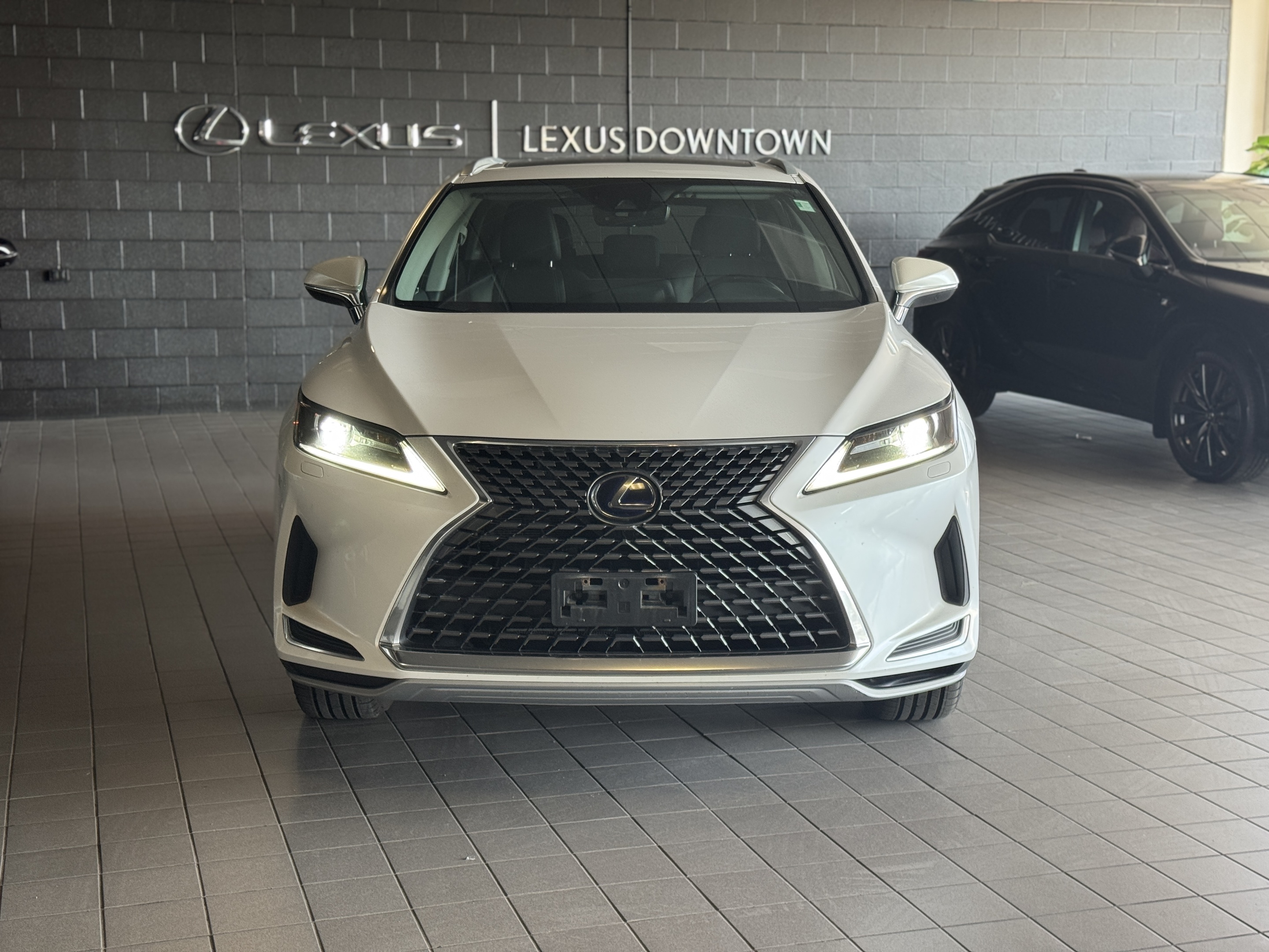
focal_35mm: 48
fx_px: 1760
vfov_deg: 30.3
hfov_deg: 39.7
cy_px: 476
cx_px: 634
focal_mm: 6.76
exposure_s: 1/121
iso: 80
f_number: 1.78
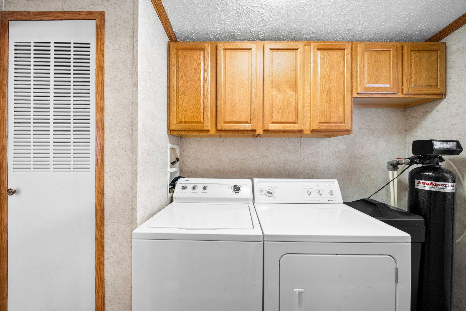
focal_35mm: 12
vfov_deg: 90.0
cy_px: 156
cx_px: 233
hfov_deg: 112.6
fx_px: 155
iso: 400
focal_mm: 12
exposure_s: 1/1.67
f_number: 8
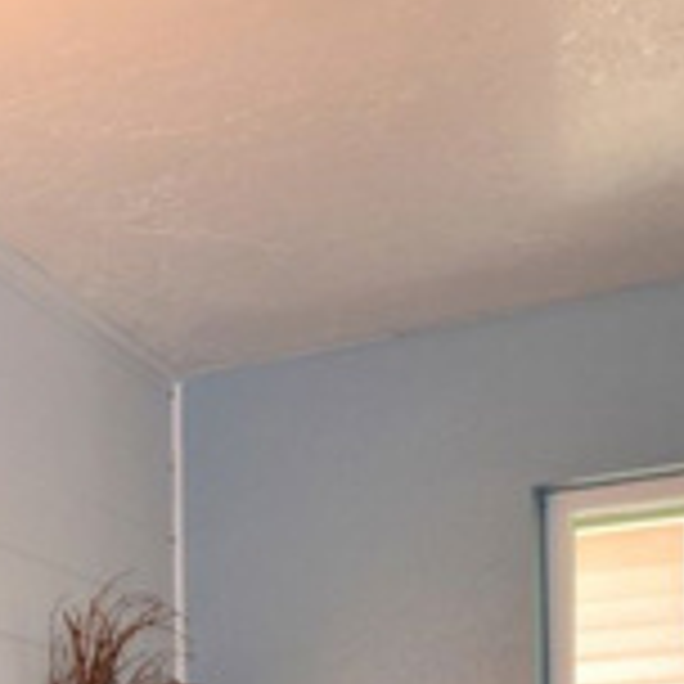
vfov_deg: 21.8
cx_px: -99
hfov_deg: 23.0
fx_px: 1560
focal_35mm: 70
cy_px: 936
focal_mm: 13
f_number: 3.8
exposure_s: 1/80
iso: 400
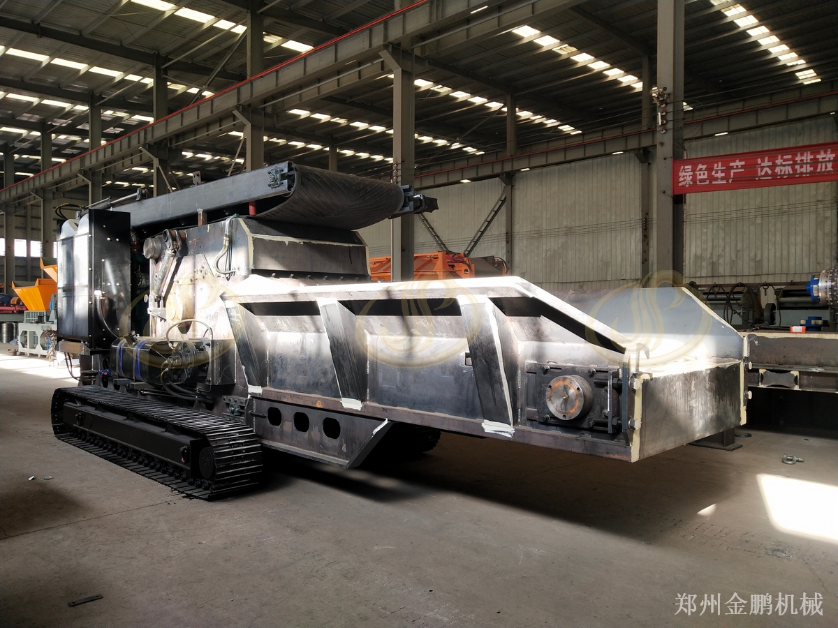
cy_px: 314
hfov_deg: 60.0
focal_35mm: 30
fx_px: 726
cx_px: 419
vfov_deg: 46.8
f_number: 1.8
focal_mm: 3.95
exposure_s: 1/100
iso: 85
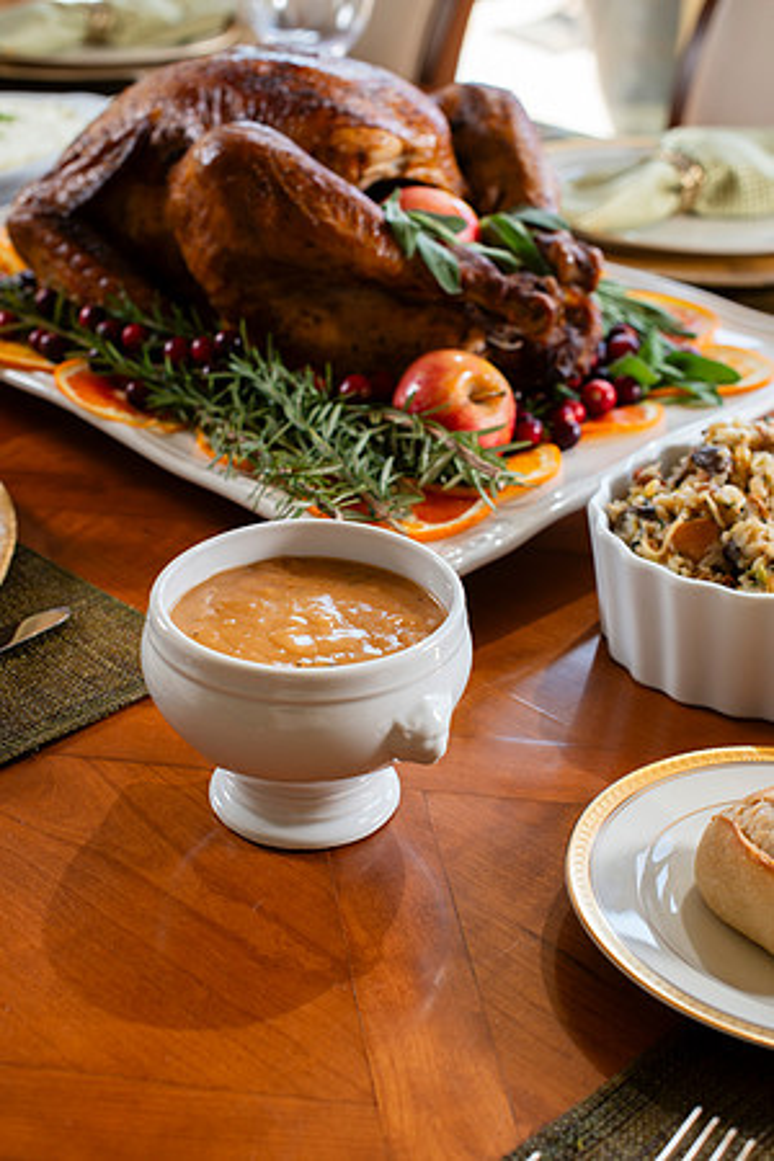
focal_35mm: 50
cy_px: 580
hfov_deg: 27.0
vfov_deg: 39.6
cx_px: 387
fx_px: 1612
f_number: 5.6
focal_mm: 50
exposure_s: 1/60
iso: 250
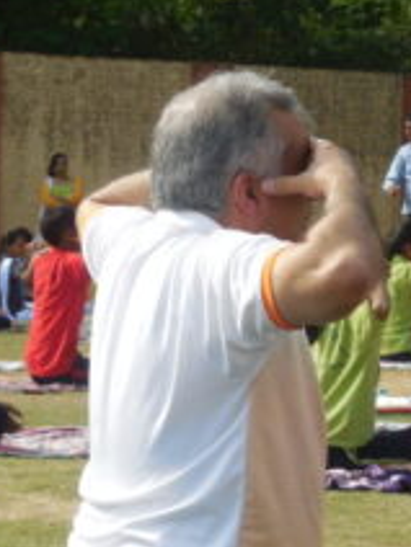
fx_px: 3372
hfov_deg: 7.0
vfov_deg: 9.3
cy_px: 403
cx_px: 390
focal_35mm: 213
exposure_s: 1/500
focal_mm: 16.8
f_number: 4.7
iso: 125
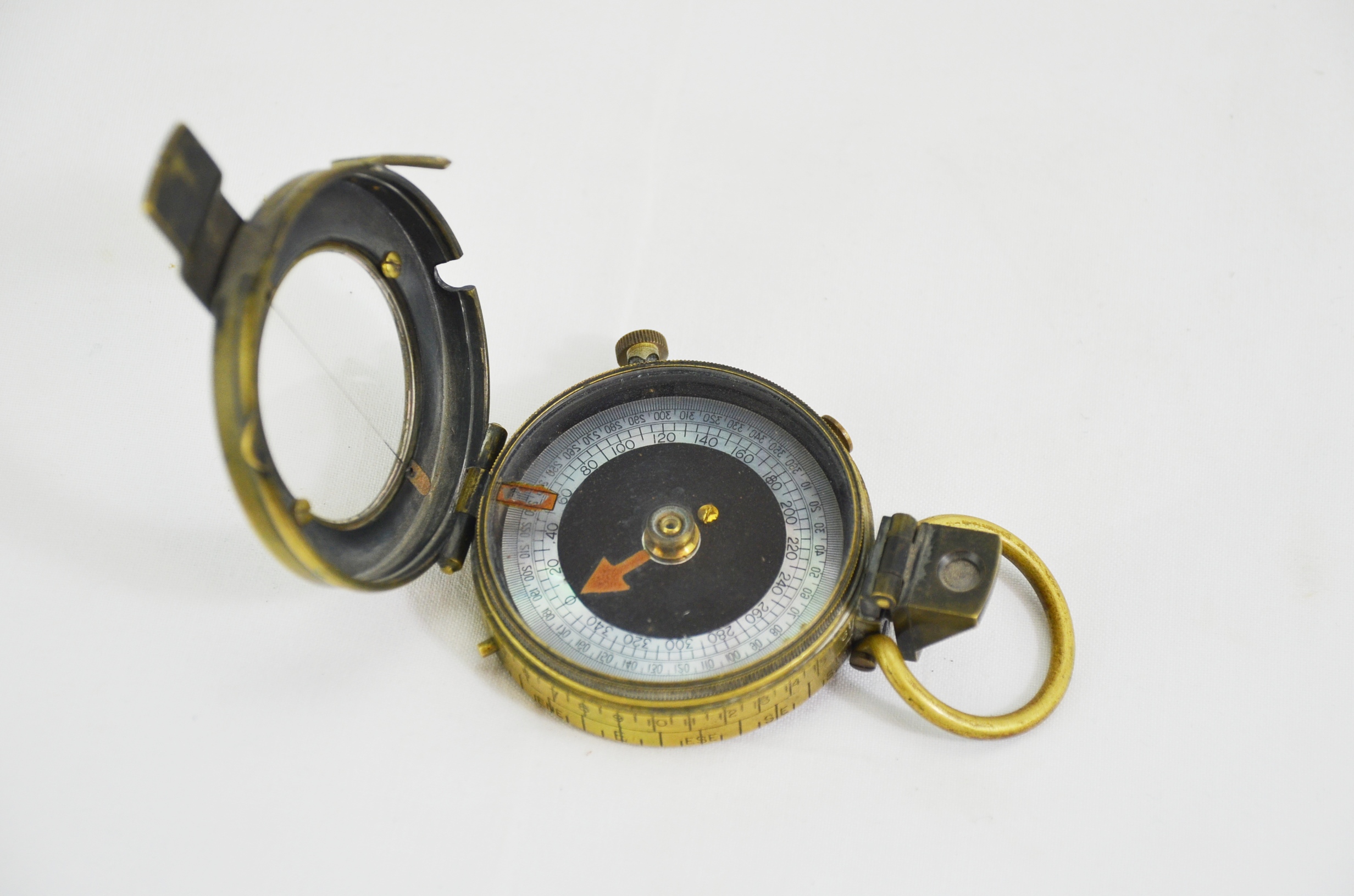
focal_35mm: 112
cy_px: 448
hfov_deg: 18.2
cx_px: 677
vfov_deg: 12.1
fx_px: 4222
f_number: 5.3
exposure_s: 1/250
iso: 500
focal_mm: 75
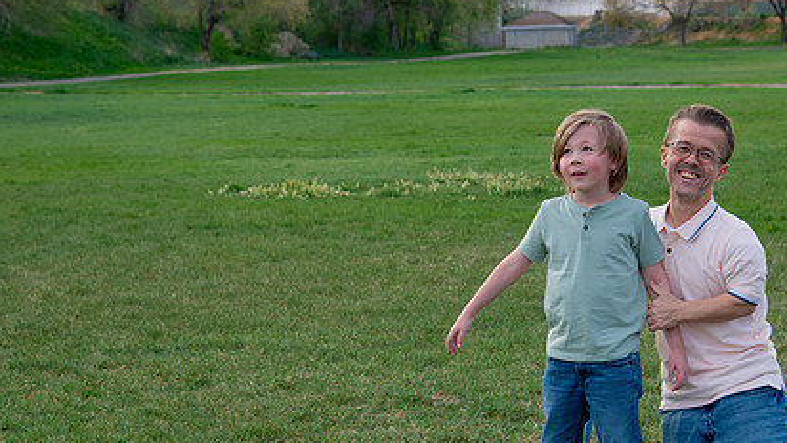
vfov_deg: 11.7
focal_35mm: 104
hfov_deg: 20.5
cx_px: 455
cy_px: 209
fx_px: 2171
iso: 200
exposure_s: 1/400
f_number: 5
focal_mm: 55
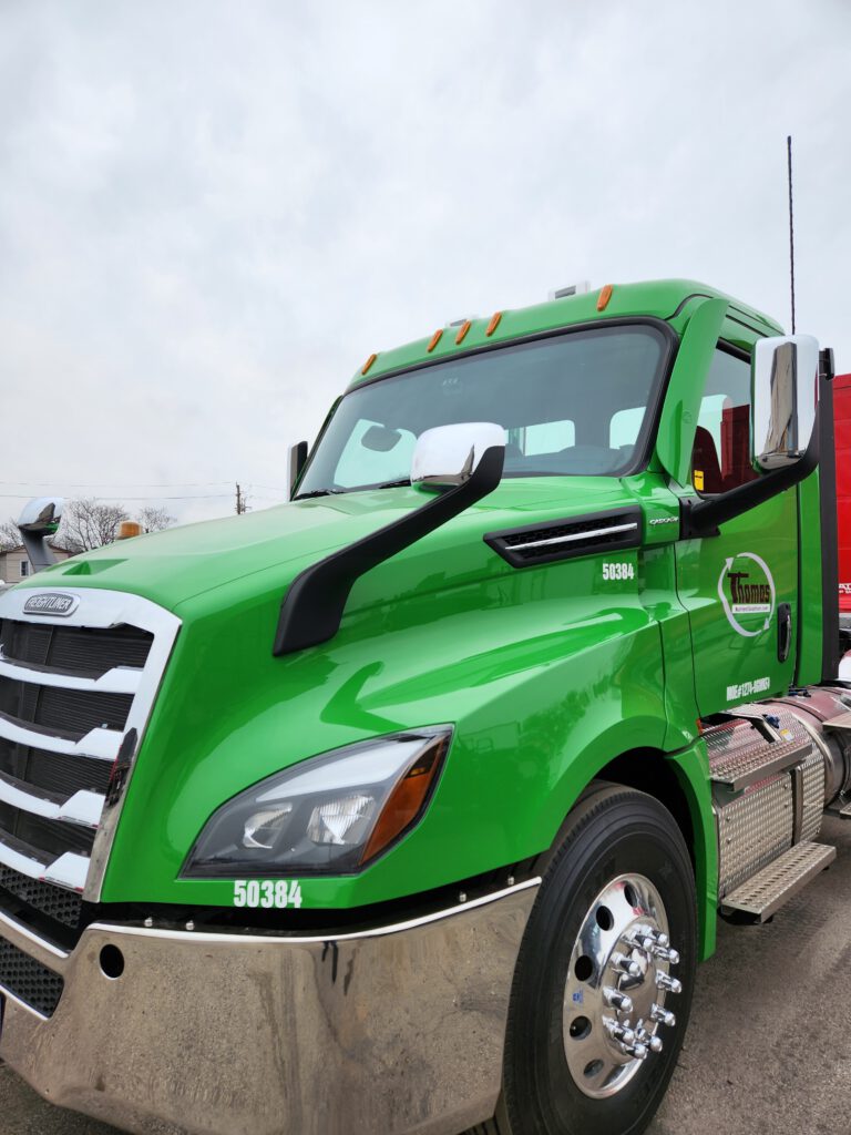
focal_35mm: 23
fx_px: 754
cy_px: 568
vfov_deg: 73.9
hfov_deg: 58.9
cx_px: 426
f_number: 1.8
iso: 20
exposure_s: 1/1195
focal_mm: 5.4
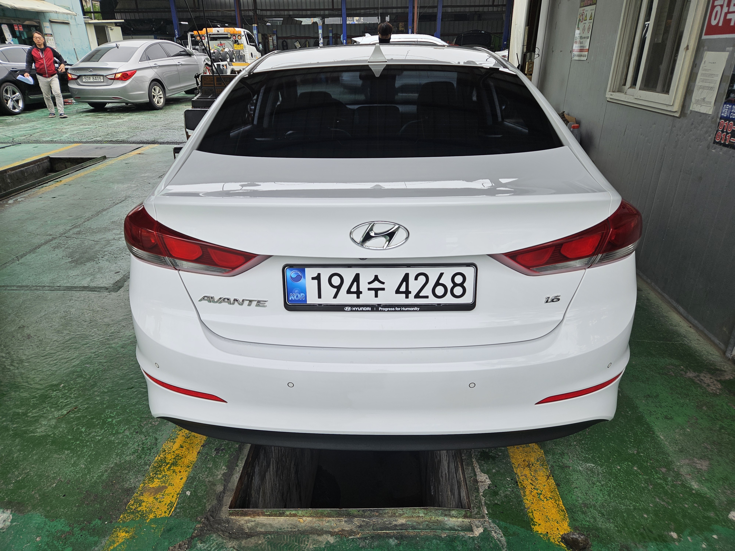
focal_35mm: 23
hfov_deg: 73.9
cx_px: 368
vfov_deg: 58.9
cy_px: 276
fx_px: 488
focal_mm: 5.4
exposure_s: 1/265
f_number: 1.8
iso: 25
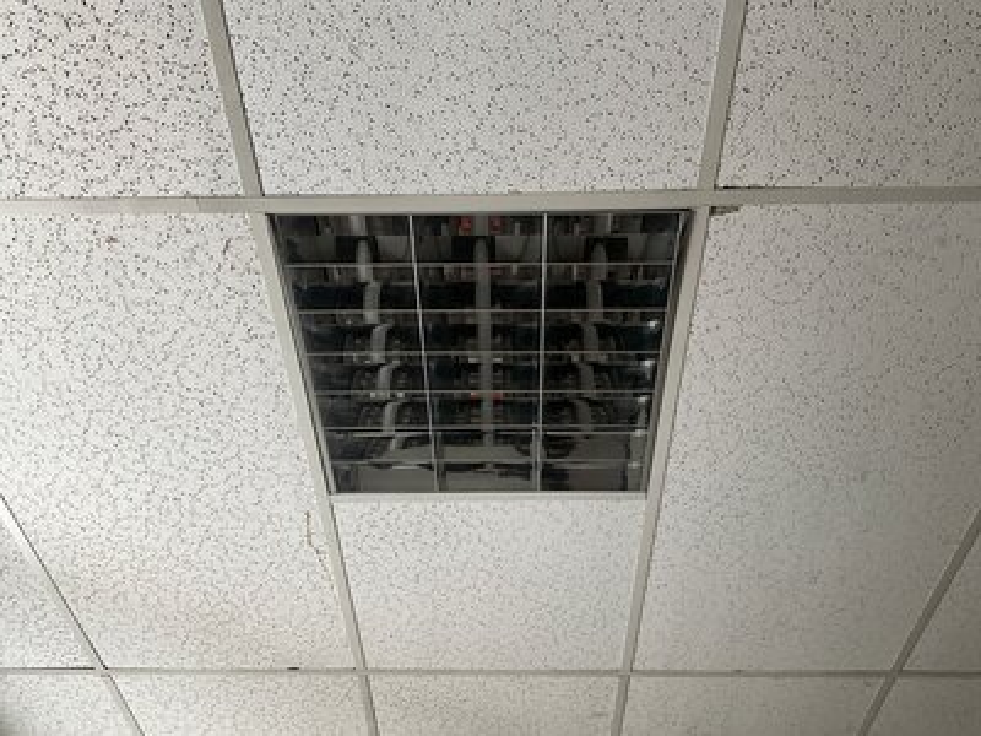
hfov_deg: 61.7
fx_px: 822
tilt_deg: +50.6
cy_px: 368
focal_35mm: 29
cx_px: 490
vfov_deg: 48.2
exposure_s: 1/122
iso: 64
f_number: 1.8
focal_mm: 3
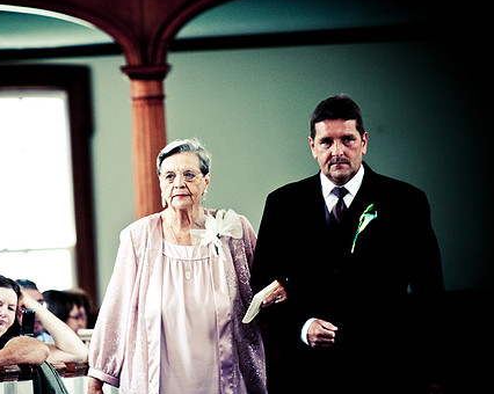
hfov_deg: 5.2
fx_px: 5458
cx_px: 169
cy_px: 193
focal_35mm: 374
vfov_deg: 4.1
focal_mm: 195
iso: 200
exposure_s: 1/60
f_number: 2.8
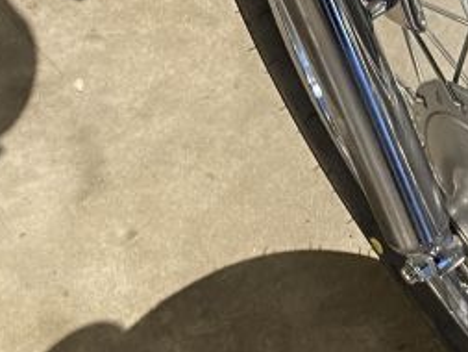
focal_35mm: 109
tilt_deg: -57.5
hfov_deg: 17.5
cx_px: 494
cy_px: 84
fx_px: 1474
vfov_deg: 13.5
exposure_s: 1/50
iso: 200
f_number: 1.8
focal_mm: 4.25
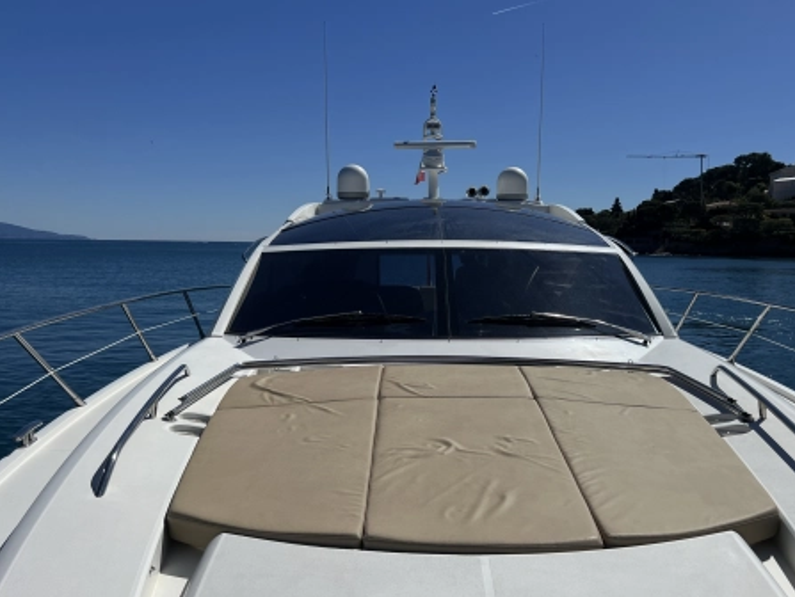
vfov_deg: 44.1
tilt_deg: -6.9
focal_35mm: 32
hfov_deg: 56.7
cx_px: 439
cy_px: 346
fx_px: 736
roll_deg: +0.0
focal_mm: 5.7
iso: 50
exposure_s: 1/16393
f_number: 1.5
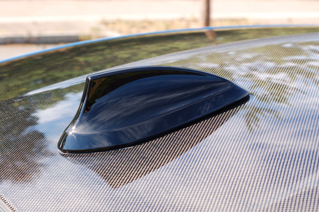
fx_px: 664
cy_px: 106
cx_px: 160
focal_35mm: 75
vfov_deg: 18.1
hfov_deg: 27.0
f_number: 8
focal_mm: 50
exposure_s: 1/100
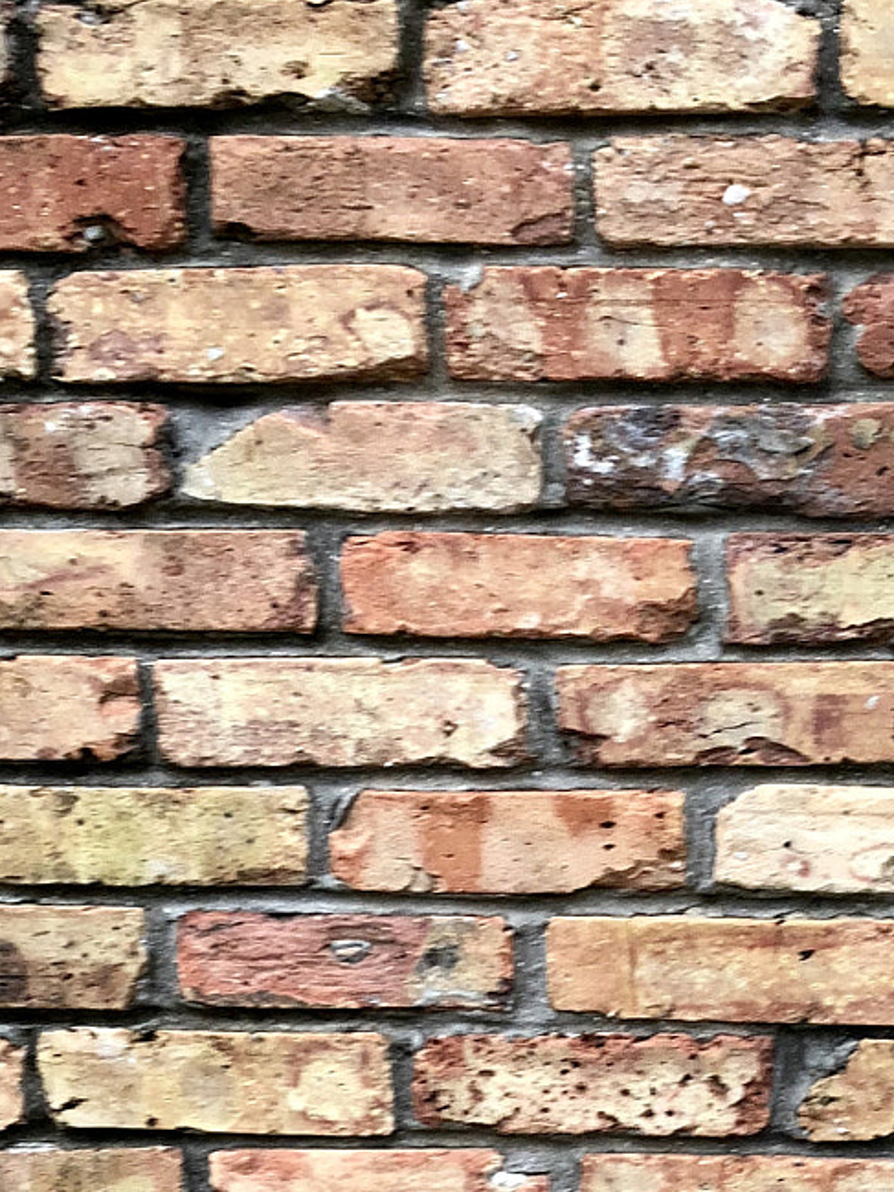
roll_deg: +0.6
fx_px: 2375
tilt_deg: -10.7
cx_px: 643
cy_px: 1065
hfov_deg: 21.2
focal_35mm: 69
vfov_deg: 27.2
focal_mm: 4
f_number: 1.8
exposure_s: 1/24
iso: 40
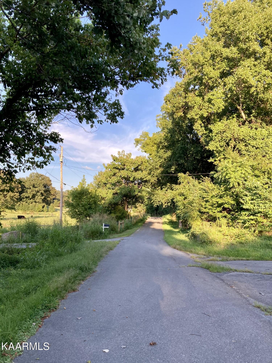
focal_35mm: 28
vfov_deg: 63.4
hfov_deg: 49.7
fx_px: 293
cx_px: 136
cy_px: 182
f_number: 1.8
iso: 20
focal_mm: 3.99
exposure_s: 1/331
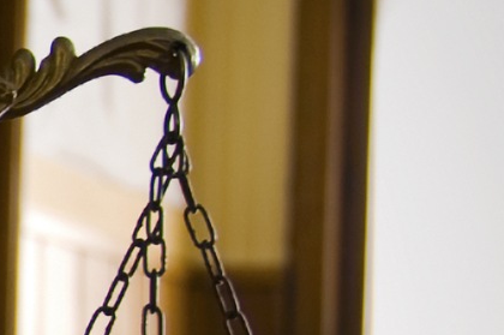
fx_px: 2900
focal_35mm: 207
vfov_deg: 6.6
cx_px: -686
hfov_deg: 9.0
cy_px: 406
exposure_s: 1/6
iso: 200
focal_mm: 29
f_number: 5
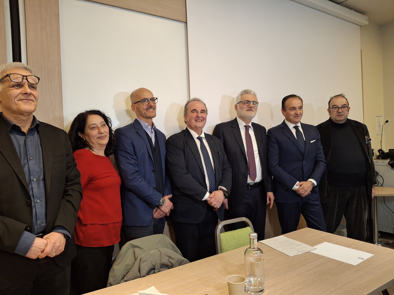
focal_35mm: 25
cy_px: 148
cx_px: 197
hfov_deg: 69.4
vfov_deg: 54.9
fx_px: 285
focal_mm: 4.69
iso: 200
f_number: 1.8
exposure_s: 1/50
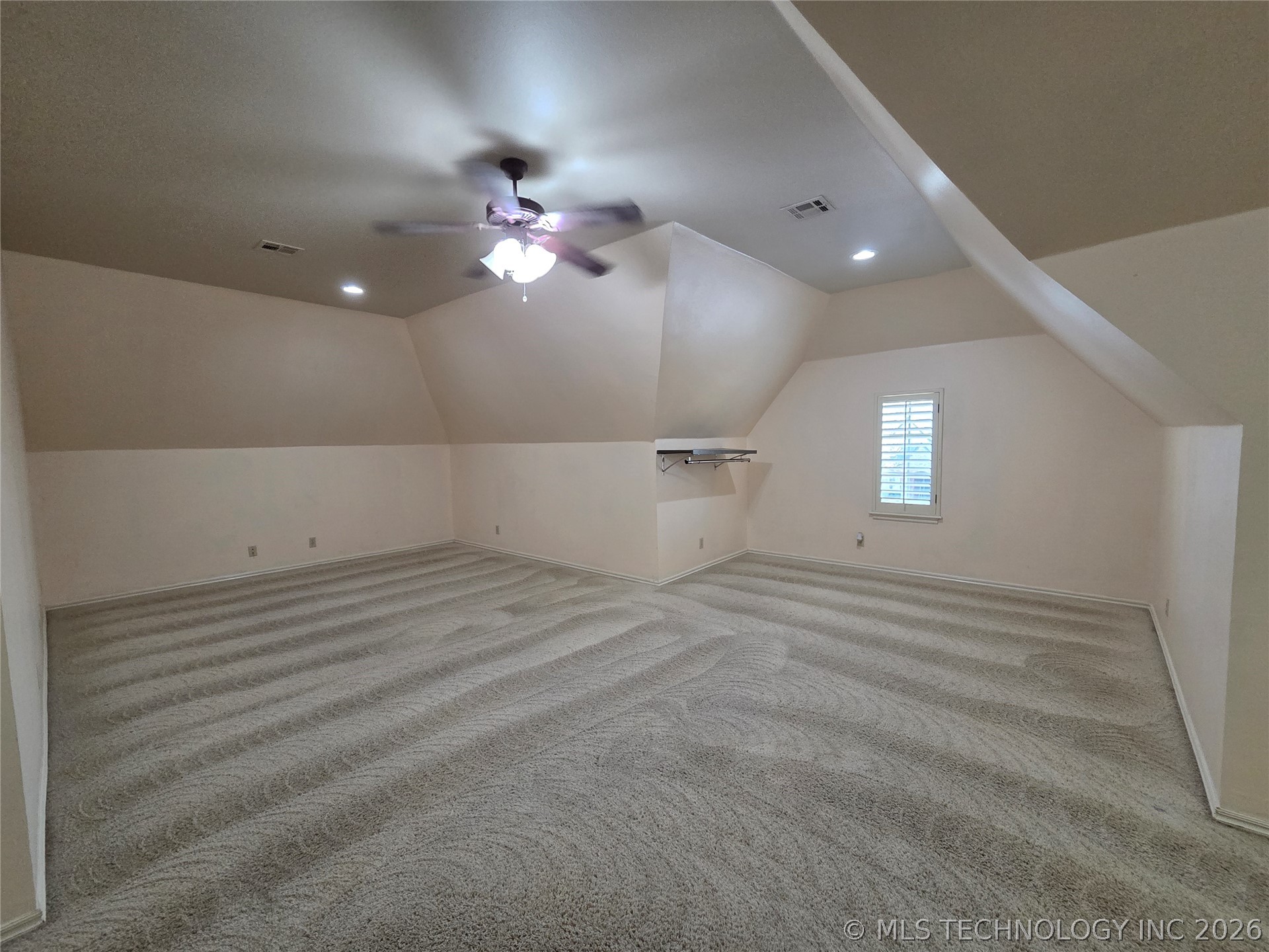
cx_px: 634
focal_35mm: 13
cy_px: 476
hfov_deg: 106.2
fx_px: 477
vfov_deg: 89.9
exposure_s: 1/60
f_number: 2.2
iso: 320
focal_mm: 2.2
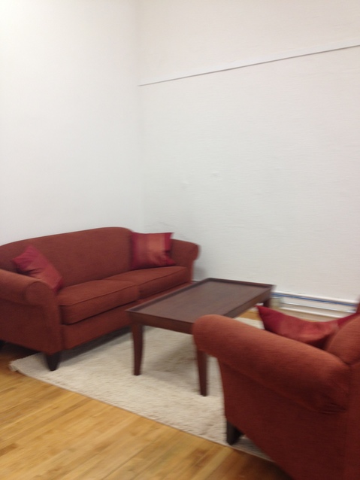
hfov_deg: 40.7
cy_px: 240
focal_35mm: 35
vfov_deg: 52.6
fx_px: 485
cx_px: 180
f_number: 2.4
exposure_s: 1/20
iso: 64
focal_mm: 4.28
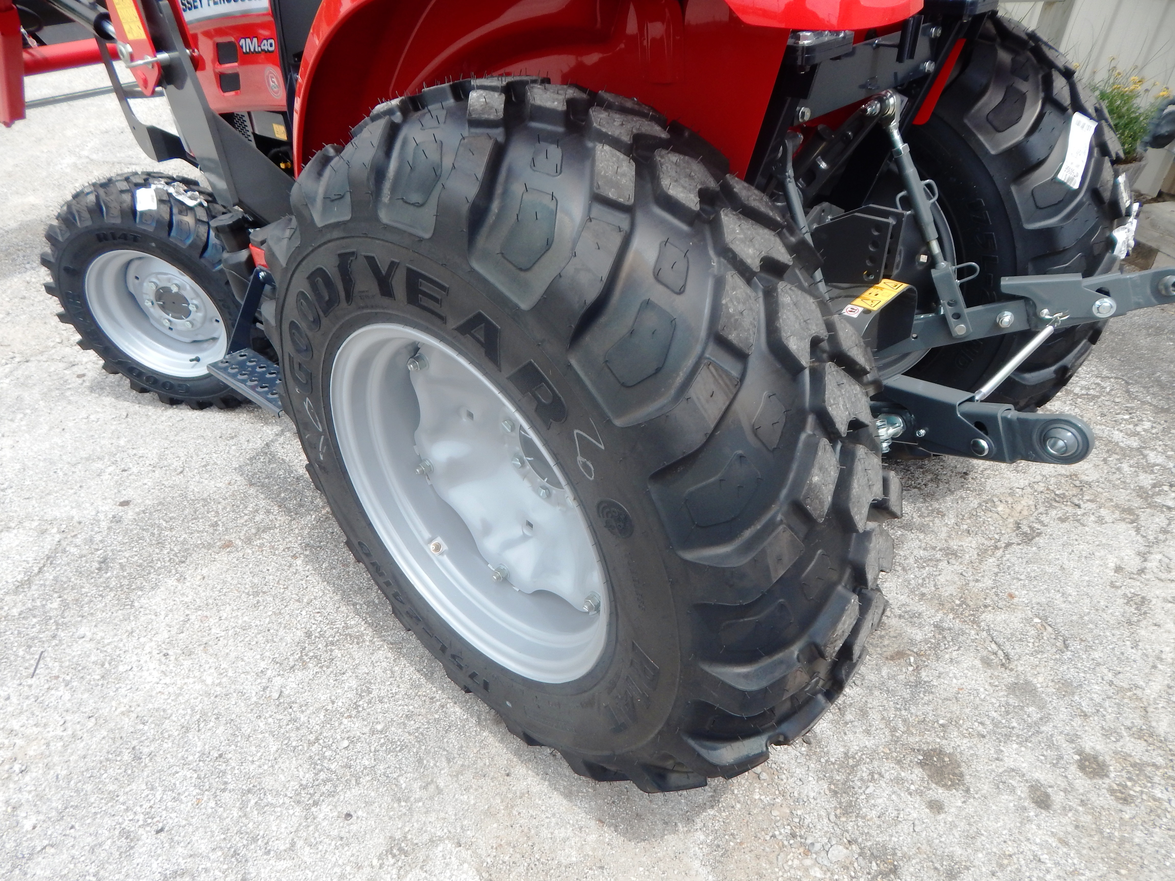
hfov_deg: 76.4
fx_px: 747
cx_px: 588
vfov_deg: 61.1
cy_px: 440
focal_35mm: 22
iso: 125
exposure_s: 1/800
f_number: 3
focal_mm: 4
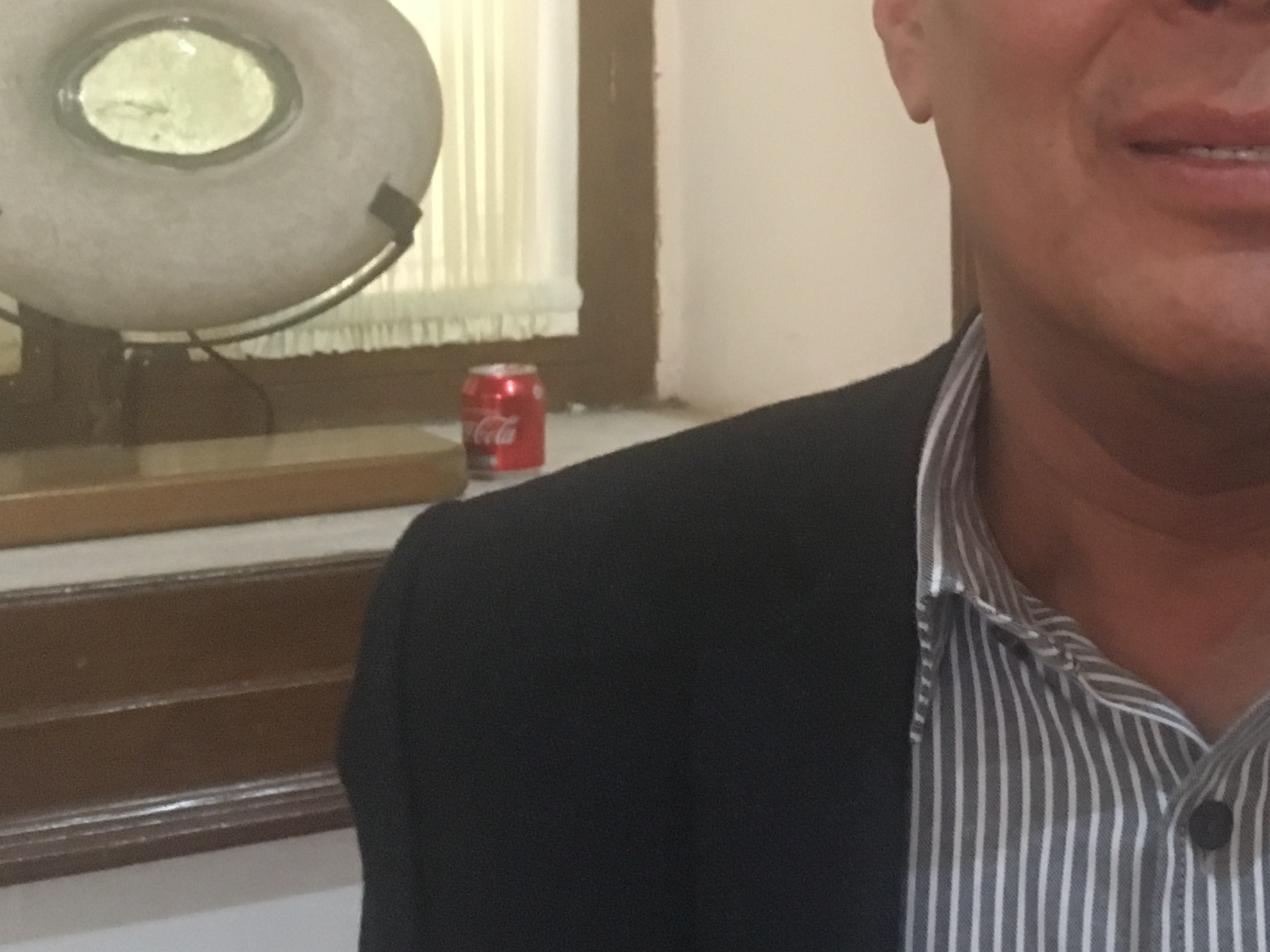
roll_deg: +0.4
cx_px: 1090
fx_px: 2164
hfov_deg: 31.5
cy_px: 165
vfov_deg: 24.3
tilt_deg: -0.5
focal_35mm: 59
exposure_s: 1/15
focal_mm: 4.15
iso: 500
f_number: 2.2
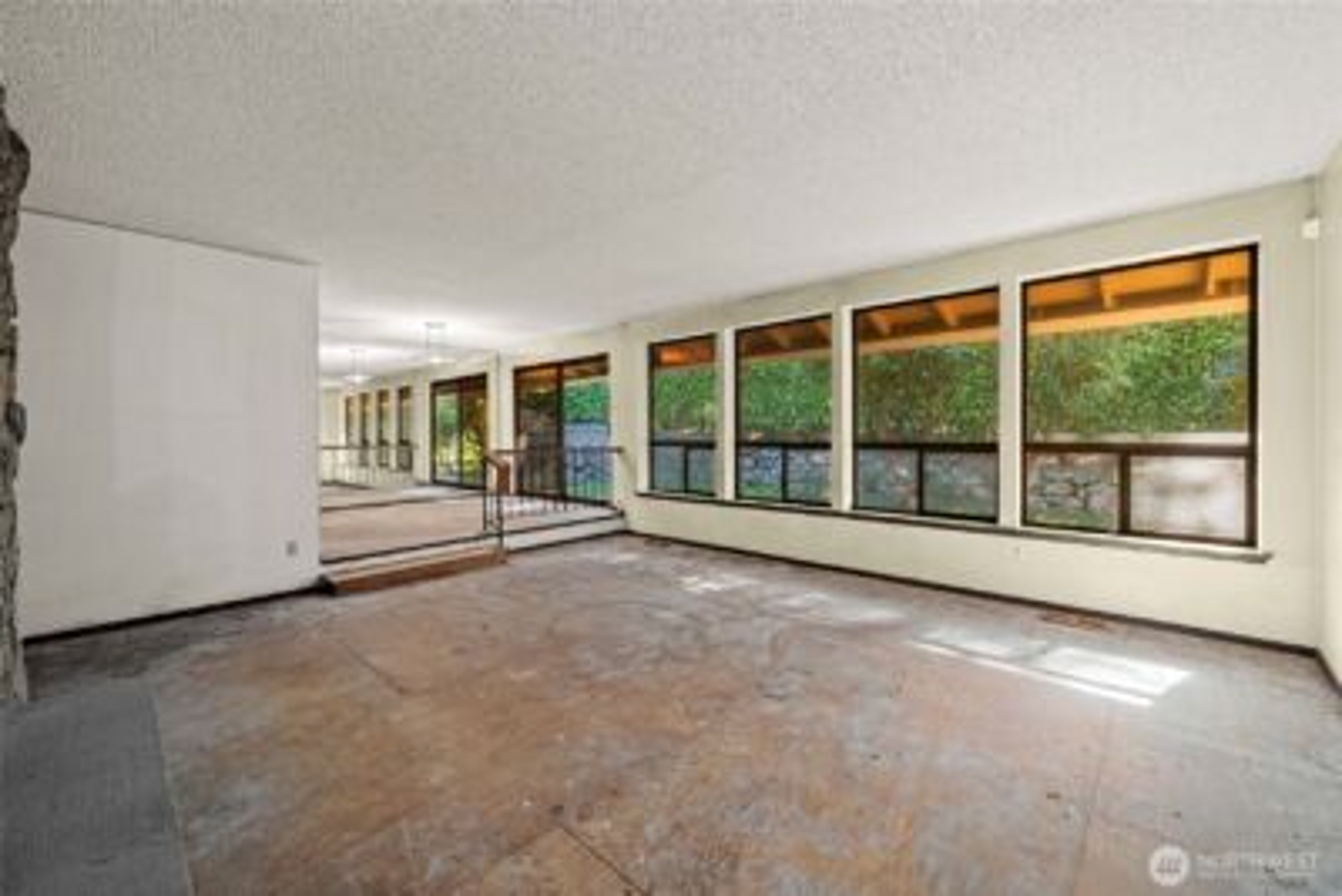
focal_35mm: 13
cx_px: 671
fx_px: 485
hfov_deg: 108.3
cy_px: 448
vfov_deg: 85.5
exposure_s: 1/13
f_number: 7.1
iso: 6400
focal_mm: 13
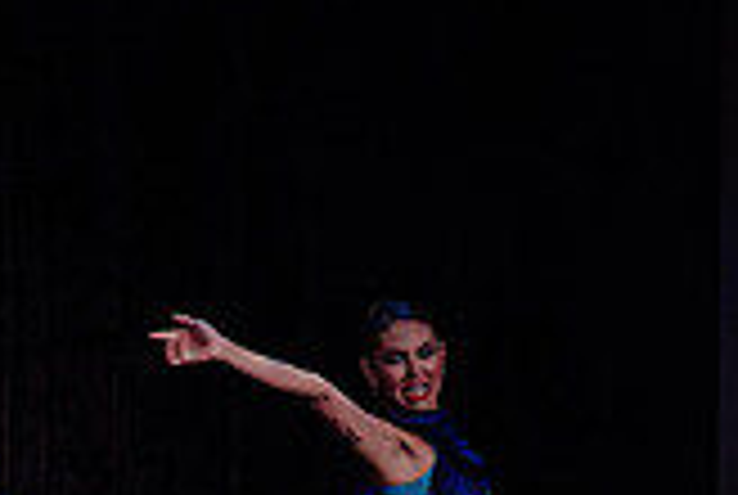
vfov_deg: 9.3
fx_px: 2957
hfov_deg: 13.5
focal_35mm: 144
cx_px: -337
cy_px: 730
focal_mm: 38
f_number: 3.5
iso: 1600
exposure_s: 1/500
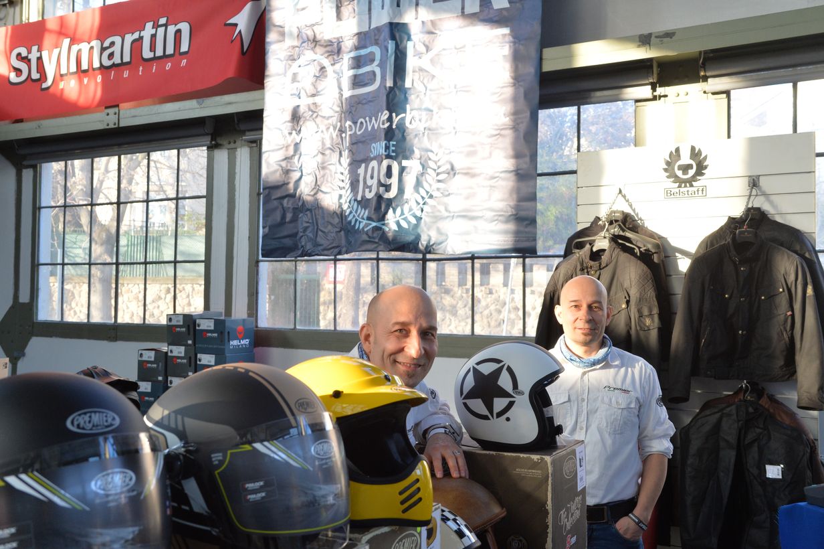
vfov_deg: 35.0
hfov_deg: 50.7
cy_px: 274
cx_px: 412
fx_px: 869
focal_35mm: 38
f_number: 8
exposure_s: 1/125
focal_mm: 38
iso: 1600
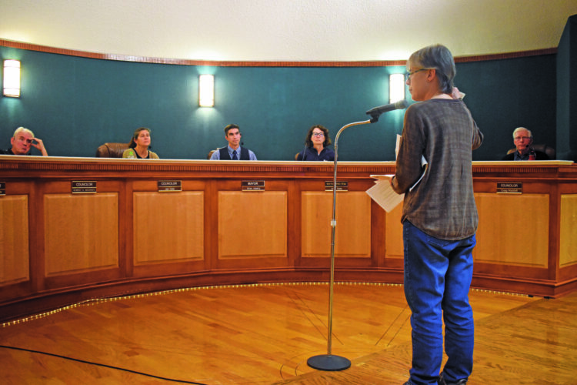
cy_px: 192
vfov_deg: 36.9
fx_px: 577
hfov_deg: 53.1
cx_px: 288
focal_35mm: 36
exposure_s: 1/60
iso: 2000
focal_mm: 24
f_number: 3.8
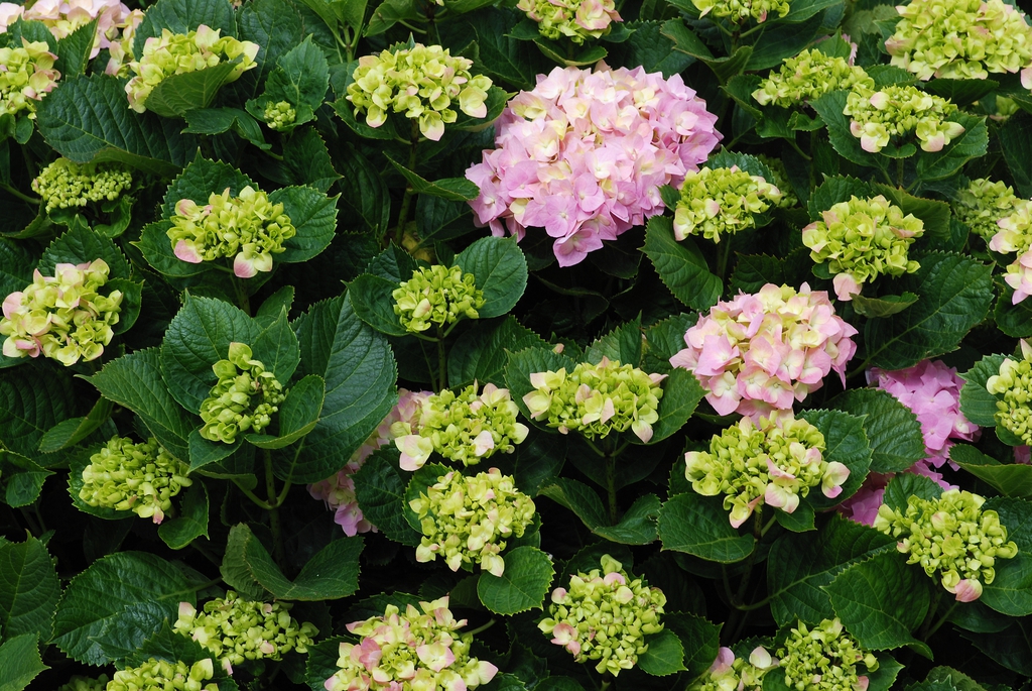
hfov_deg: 13.7
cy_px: 346
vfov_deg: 9.2
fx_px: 4304
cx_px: 516
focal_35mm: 150
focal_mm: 100
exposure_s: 1/100
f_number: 14
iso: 100
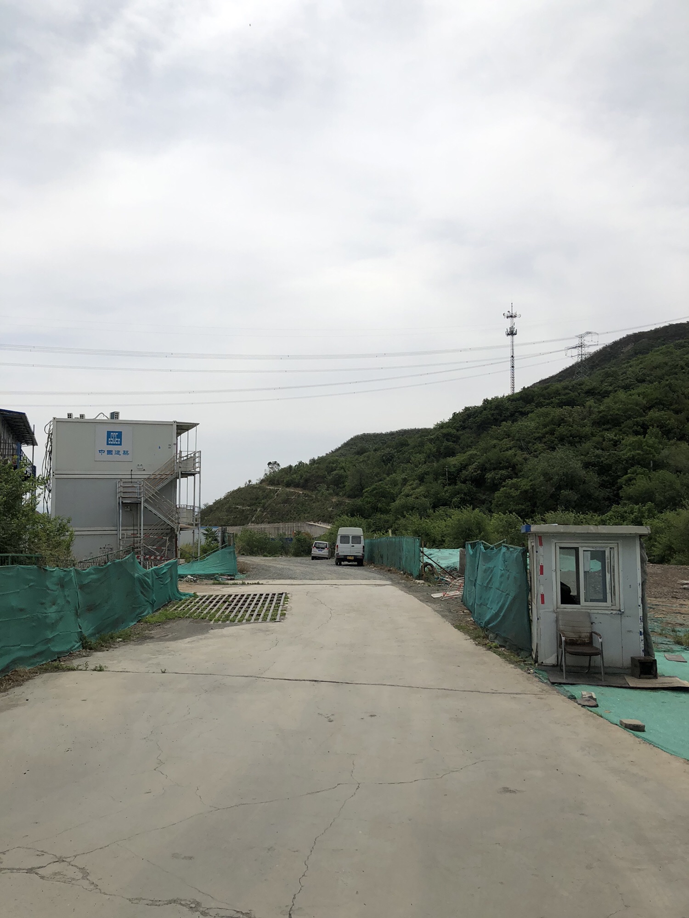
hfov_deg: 49.7
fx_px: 743
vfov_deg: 63.4
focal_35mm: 28
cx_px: 344
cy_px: 459
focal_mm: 4
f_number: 1.8
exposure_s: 1/6024
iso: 20
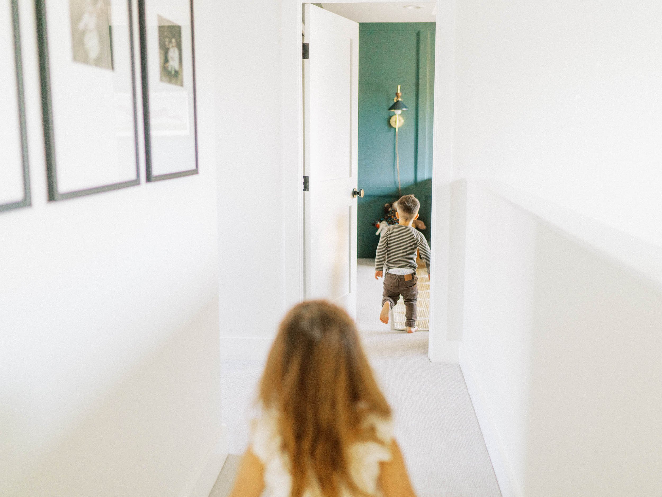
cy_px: 248
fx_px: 724
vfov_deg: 37.9
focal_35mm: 38
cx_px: 352
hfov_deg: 49.1
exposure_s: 1/1000
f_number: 1.6
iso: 1000
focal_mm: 35
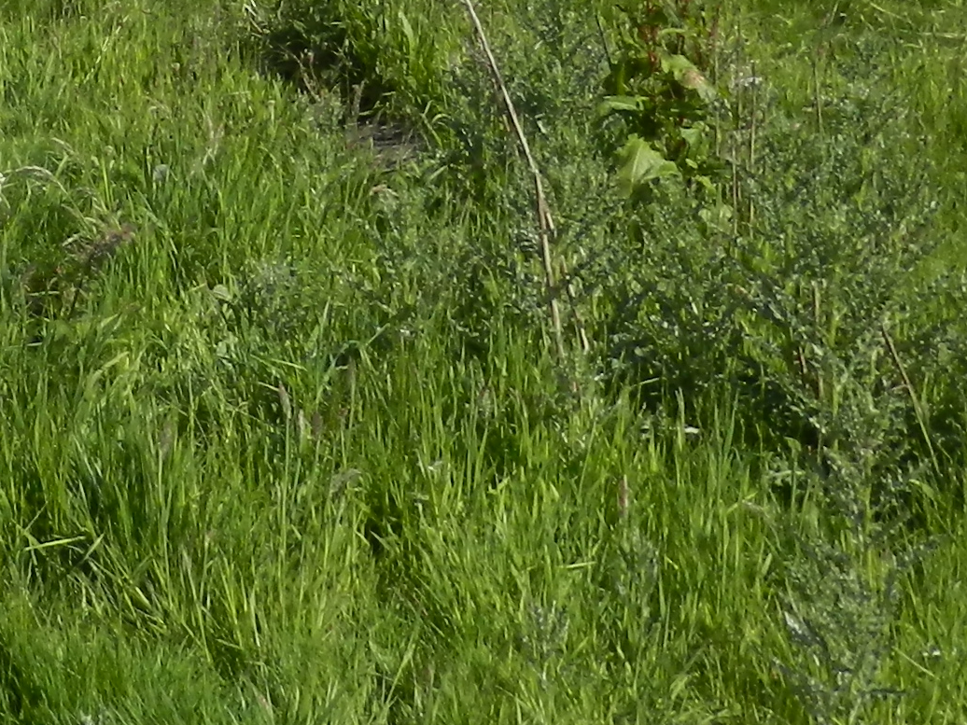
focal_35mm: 112
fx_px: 3129
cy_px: -452
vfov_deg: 12.4
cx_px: -371
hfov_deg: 16.4
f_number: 3.6
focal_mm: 5.1
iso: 160
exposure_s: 1/1600
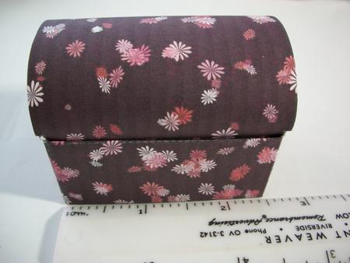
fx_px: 354
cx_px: 175
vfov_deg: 40.7
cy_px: 132
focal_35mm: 35
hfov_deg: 52.6
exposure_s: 1/15
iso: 160
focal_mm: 6.3
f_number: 3.1
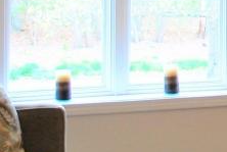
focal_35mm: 186
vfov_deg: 7.3
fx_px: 1175
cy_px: -81
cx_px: 390
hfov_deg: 10.5
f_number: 4.2
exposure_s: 1/60
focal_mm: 24
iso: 200
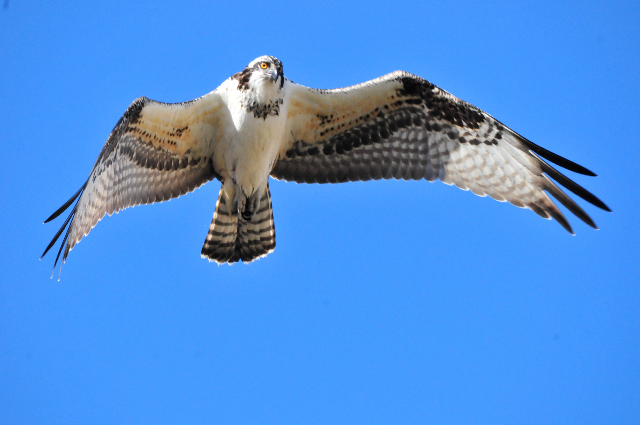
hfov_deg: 2.8
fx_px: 13317
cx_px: 320
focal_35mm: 750
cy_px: 212
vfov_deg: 1.8
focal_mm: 500
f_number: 11
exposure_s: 1/800
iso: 1000
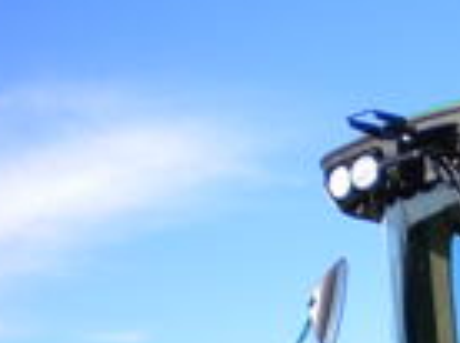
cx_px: 857
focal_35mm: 138
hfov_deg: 12.9
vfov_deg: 10.1
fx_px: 1831
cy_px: 636
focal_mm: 6.3
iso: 80
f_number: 4.6
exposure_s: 1/339
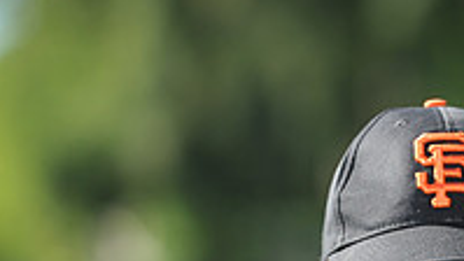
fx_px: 6202
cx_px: 469
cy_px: 419
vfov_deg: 2.4
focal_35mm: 504
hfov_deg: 4.3
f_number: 4
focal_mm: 165
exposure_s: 1/640
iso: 200
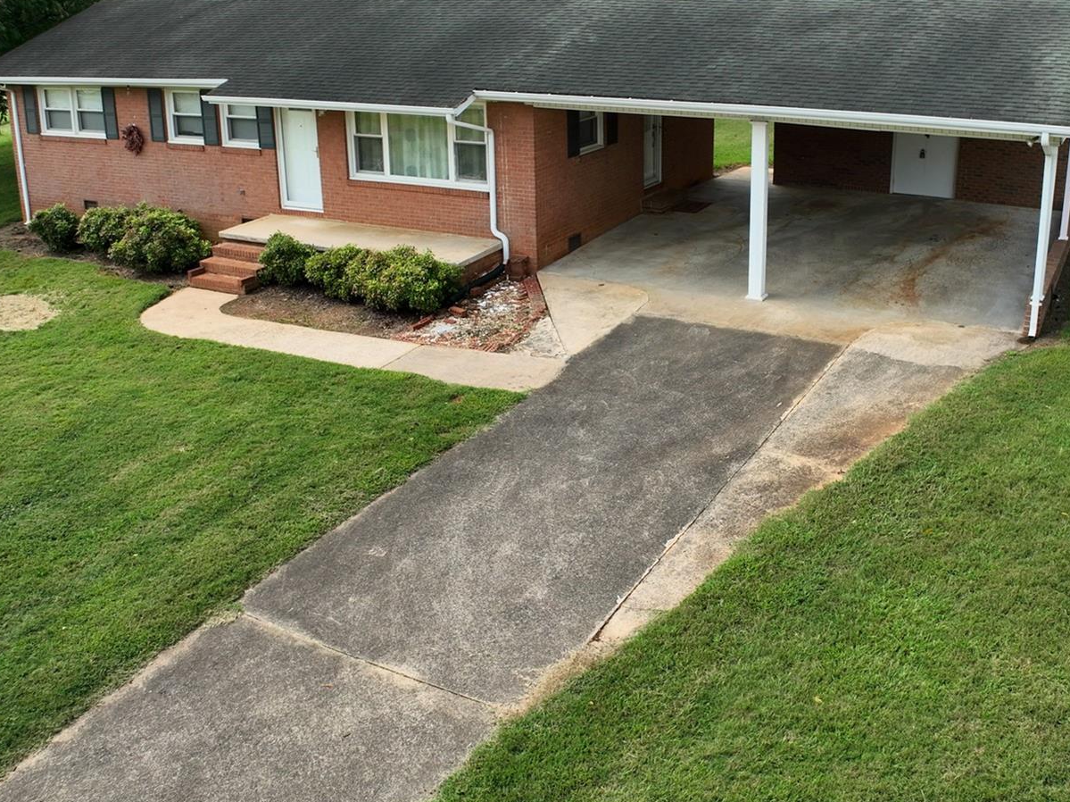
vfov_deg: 35.0
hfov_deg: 45.7
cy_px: 336
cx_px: 590
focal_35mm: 41
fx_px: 1267
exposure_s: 1/1600
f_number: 2.8
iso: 210
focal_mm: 12.29
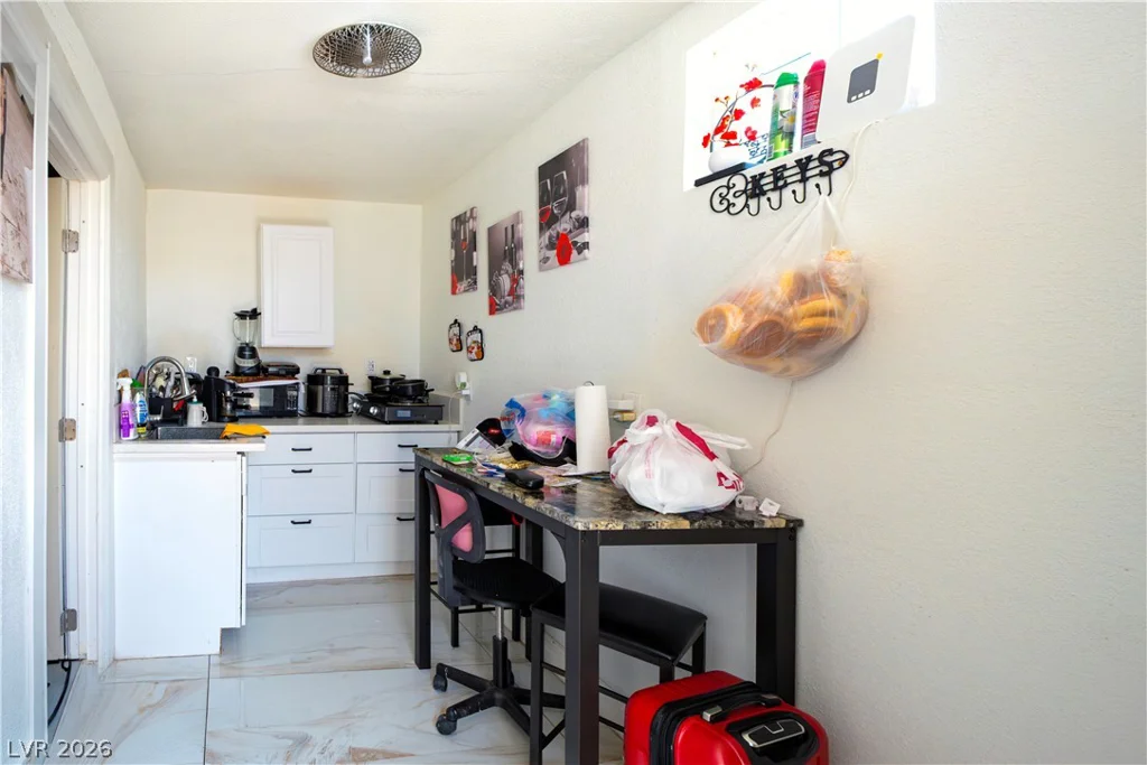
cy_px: 382
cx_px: 574
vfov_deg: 67.4
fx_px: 574
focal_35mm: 18
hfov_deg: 90.0
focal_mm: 12
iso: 400
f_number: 4
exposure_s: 1/160
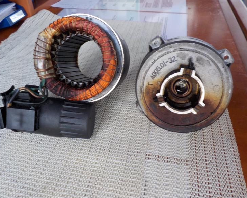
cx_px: 125
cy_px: 100
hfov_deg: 55.6
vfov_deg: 45.8
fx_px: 234
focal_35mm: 32
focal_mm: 4.1
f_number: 3.3
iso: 125
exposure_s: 1/30
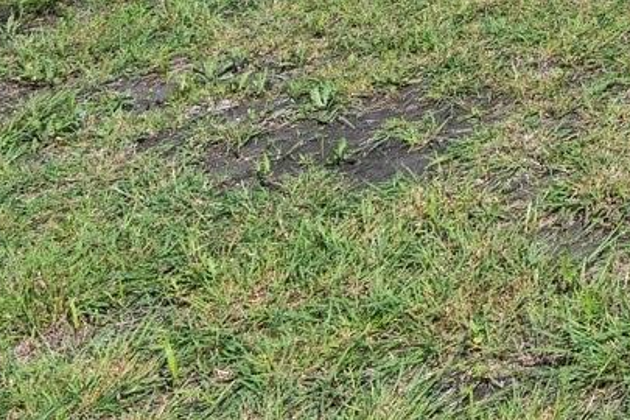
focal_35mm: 81
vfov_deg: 12.9
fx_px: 1417
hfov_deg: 16.2
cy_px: -583
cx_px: 1394
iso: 100
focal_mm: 16
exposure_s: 1/10
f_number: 13
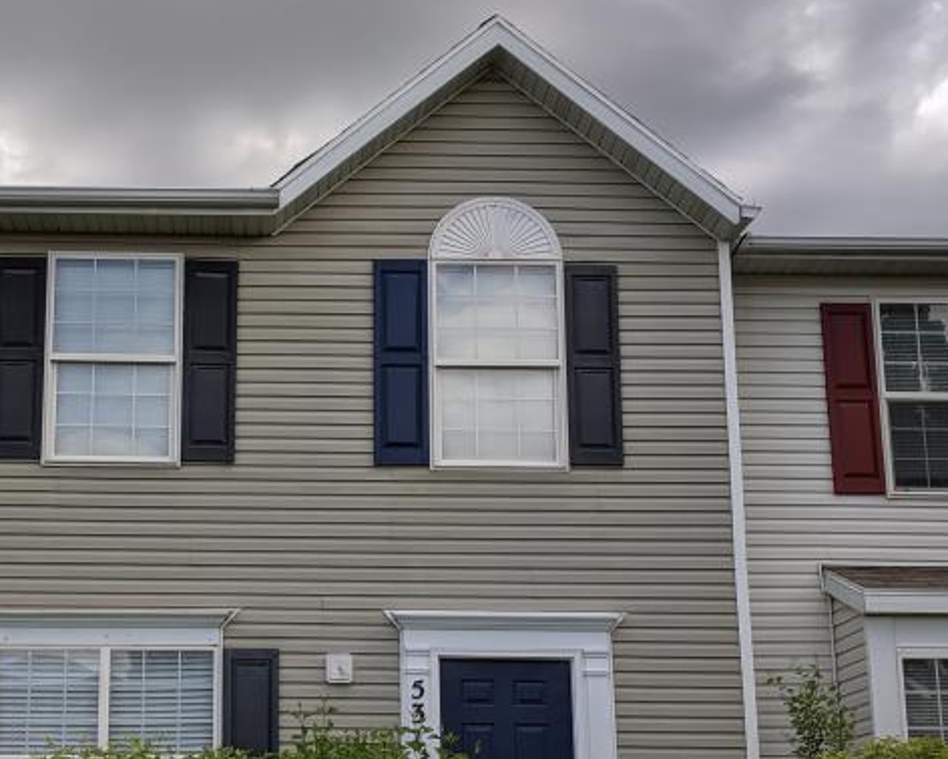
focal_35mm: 55
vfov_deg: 27.3
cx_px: 269
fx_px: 1544
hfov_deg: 33.6
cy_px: 568
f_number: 2
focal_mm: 4.67
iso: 41
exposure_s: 1/861
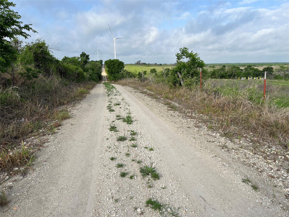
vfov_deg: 53.1
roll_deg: +0.5
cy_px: 108
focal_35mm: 26
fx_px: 217
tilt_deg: -11.4
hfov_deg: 67.3
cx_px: 144
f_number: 1.6
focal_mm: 5.1
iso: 50
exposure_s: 1/3215
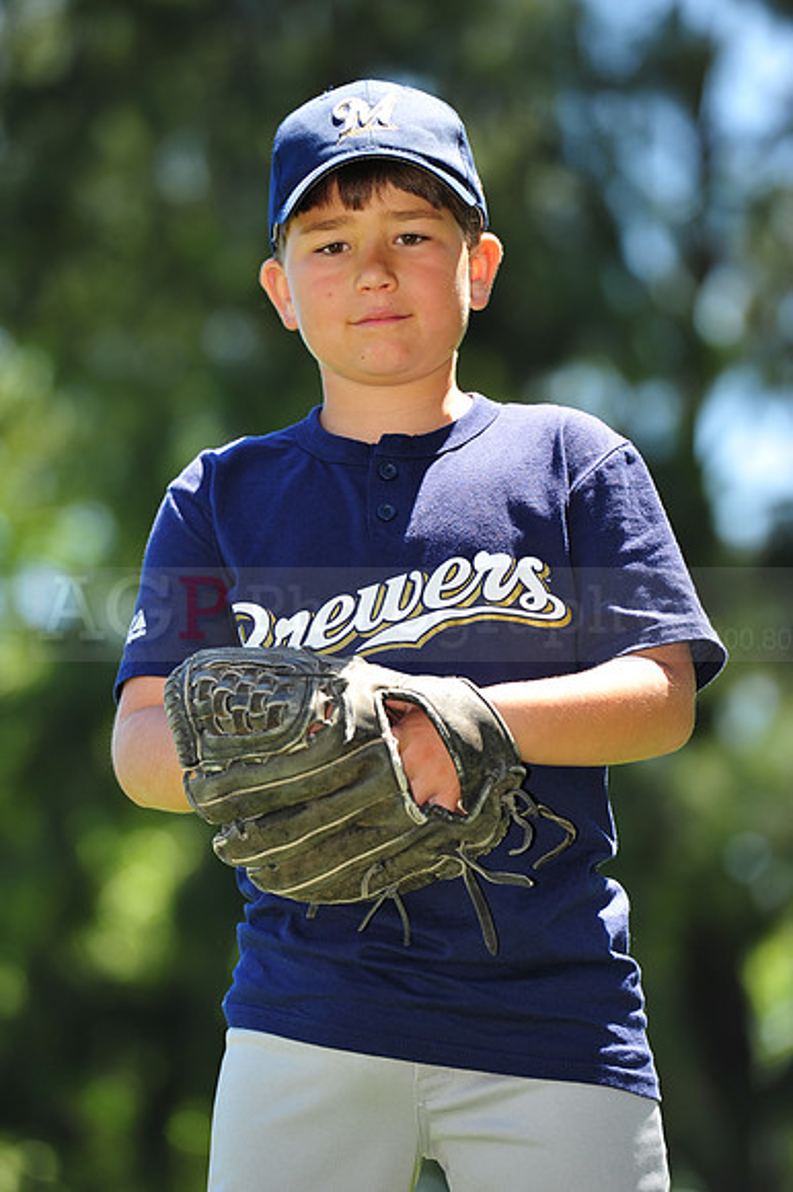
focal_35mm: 195
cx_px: 396
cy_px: 596
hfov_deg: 7.0
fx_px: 6450
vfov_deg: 10.6
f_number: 4
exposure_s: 1/400
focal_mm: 195
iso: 200
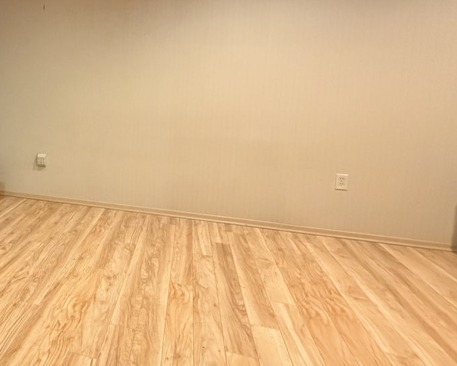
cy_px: 131
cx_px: 16
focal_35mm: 29
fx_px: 392
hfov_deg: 50.7
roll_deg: +0.9
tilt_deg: -6.0
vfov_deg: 49.3
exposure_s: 1/60
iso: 1000
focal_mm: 2.22
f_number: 2.2
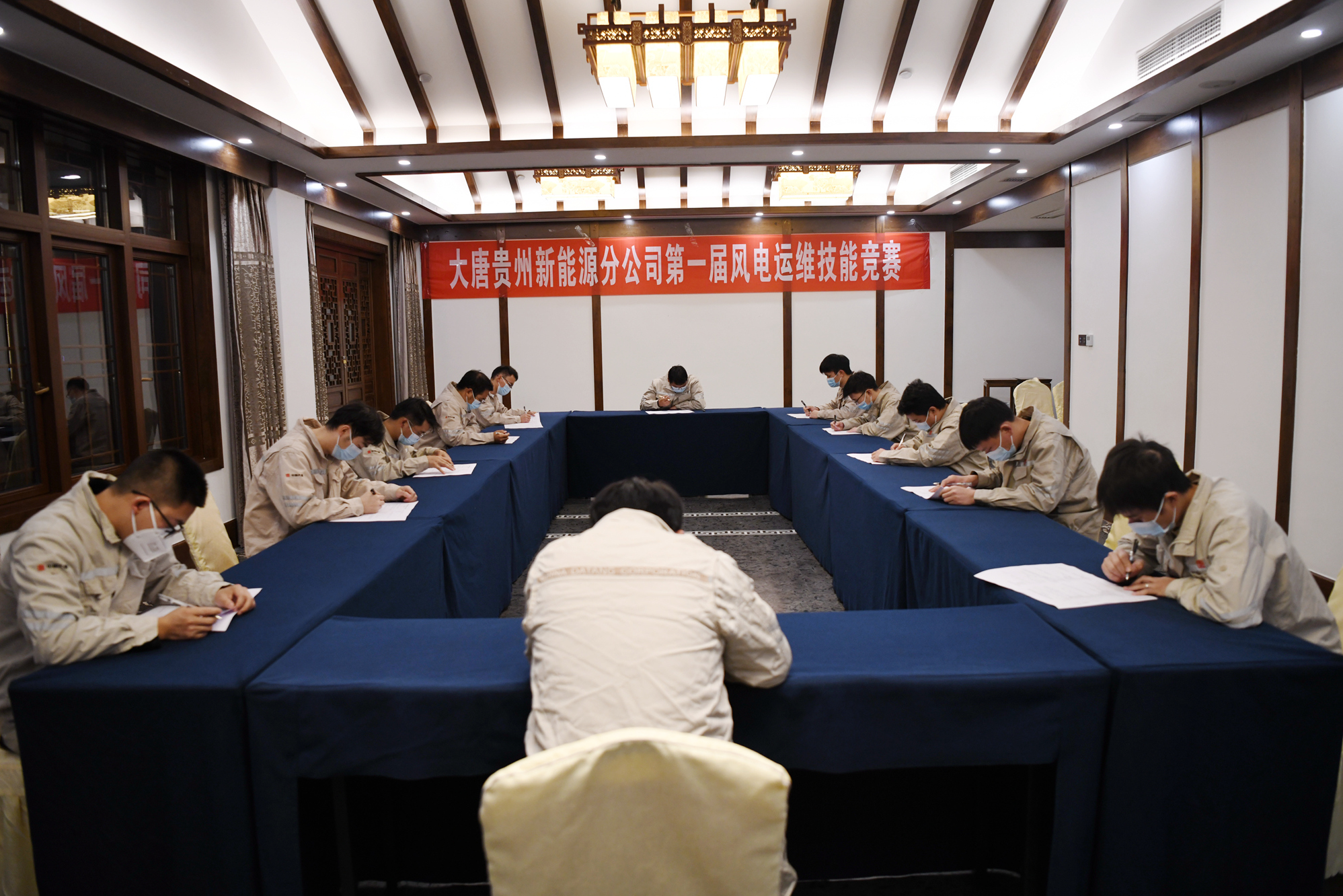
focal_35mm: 25
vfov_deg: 51.3
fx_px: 933
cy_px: 446
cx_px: 675
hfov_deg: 71.5
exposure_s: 1/160
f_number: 3.2
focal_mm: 24
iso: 1000
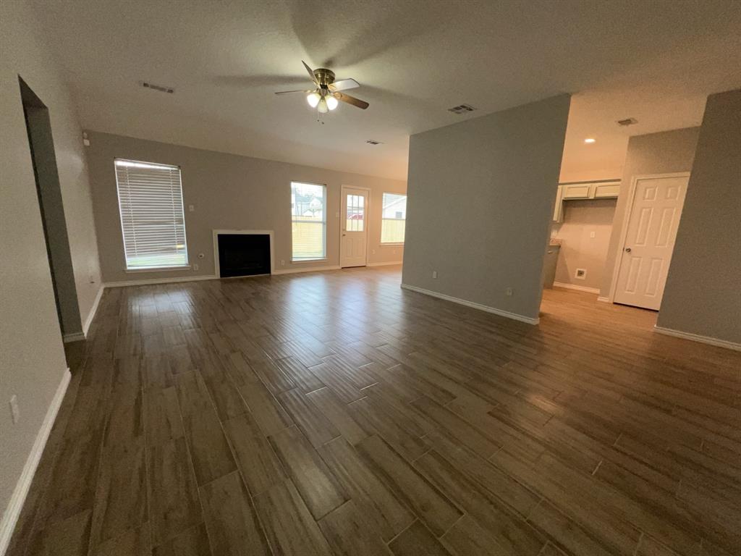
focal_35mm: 13
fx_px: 278
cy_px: 278
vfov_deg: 89.9
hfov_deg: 106.2
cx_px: 370
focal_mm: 1.57
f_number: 1.8
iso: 200
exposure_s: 1/120
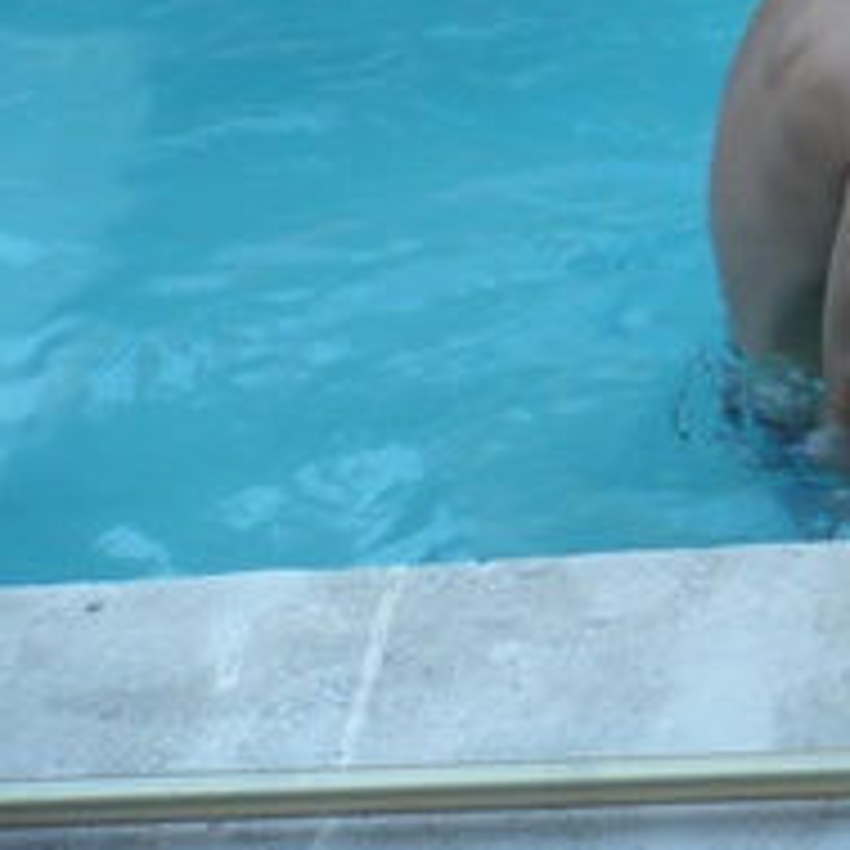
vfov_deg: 12.6
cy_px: -432
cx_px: 1790
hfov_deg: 11.7
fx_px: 3639
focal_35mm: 131
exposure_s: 1/50
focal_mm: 5.8
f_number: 2.8
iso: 100
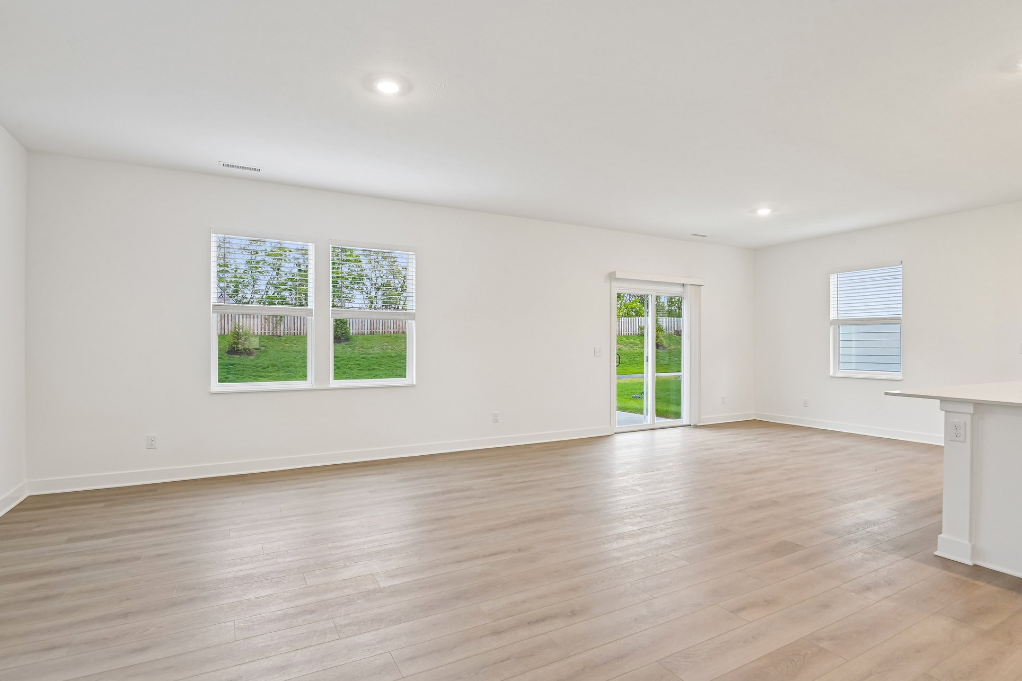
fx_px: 483
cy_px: 343
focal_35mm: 17
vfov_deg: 70.4
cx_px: 517
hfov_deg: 93.3
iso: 280
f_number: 8
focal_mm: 16
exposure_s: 1/15
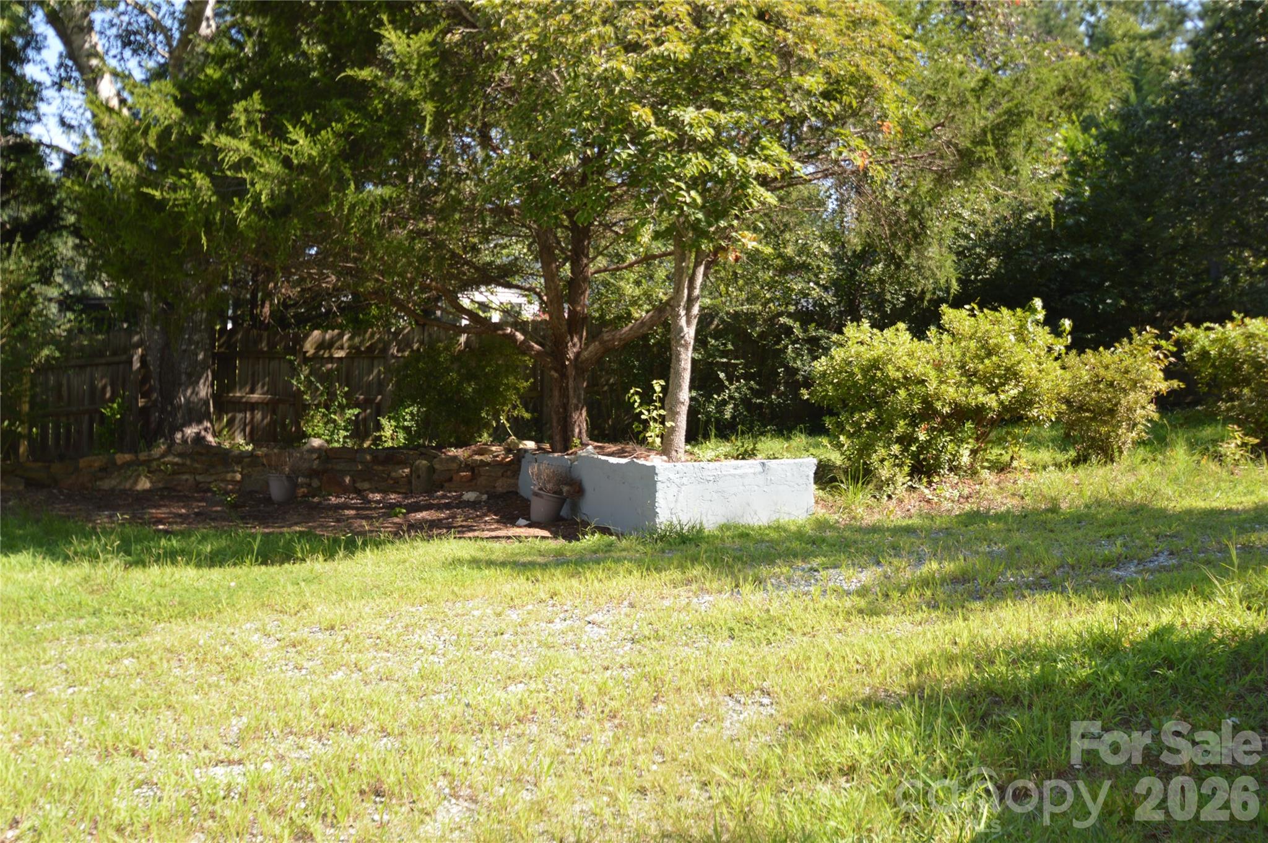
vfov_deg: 36.8
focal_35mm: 36
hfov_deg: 53.2
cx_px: 634
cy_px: 422
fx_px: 1267
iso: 100
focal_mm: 24
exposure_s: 1/160
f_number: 4.5
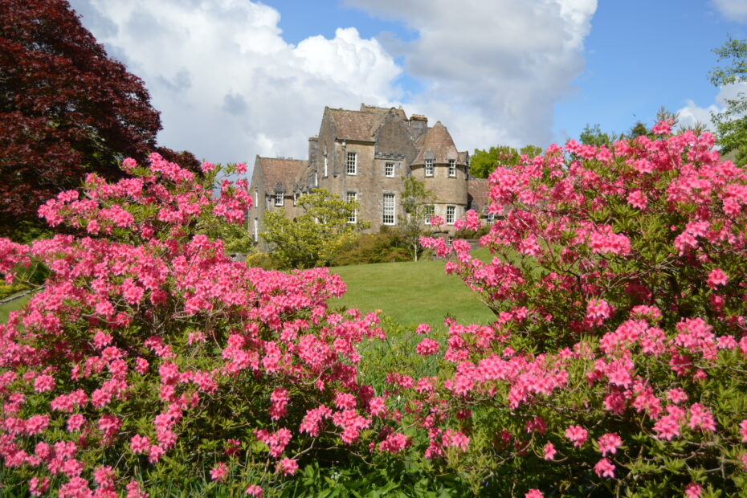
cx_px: 374
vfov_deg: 34.2
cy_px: 249
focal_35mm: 39
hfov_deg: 49.6
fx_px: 809
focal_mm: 26
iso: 100
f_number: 4.5
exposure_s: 1/1000
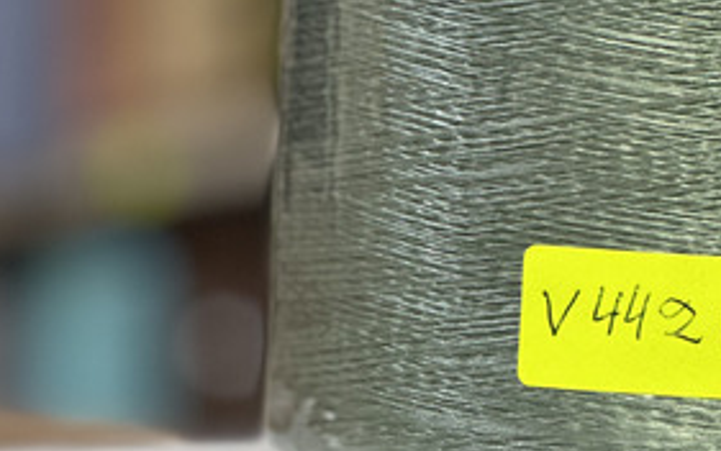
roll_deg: -0.8
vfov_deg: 5.6
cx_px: 636
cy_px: -210
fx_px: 4561
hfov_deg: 9.0
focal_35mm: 232
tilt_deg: -2.2
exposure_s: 1/33
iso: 160
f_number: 2.8
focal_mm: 9
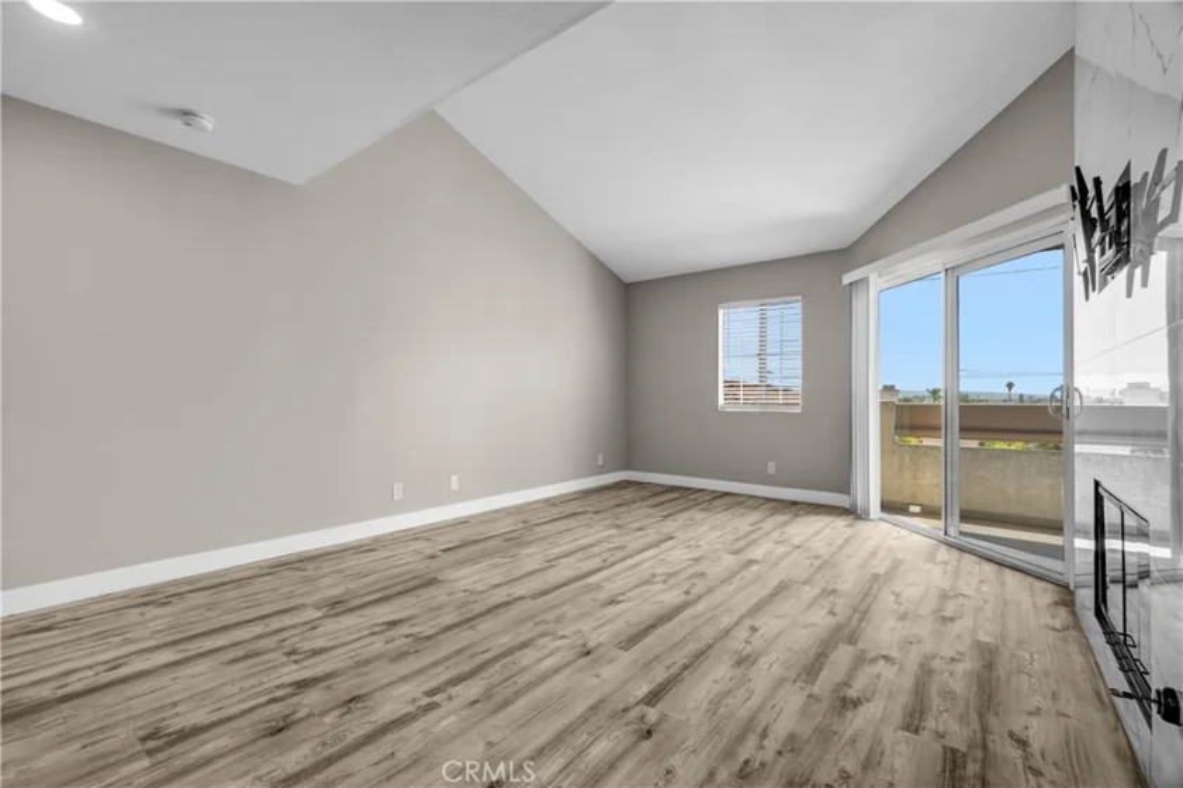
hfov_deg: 100.4
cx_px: 592
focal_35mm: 15
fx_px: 493
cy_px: 394
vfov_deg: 77.3
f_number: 9
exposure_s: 1/20
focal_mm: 10
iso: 400
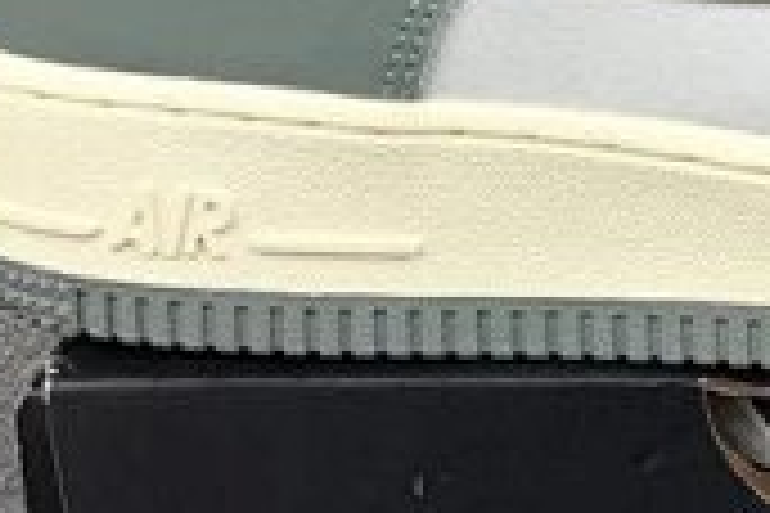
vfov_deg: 11.3
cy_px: 234
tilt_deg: -19.7
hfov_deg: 16.4
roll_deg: +0.5
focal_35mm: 121
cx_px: 874
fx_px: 2588
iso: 25
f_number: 2.4
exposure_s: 1/222
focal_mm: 3.3
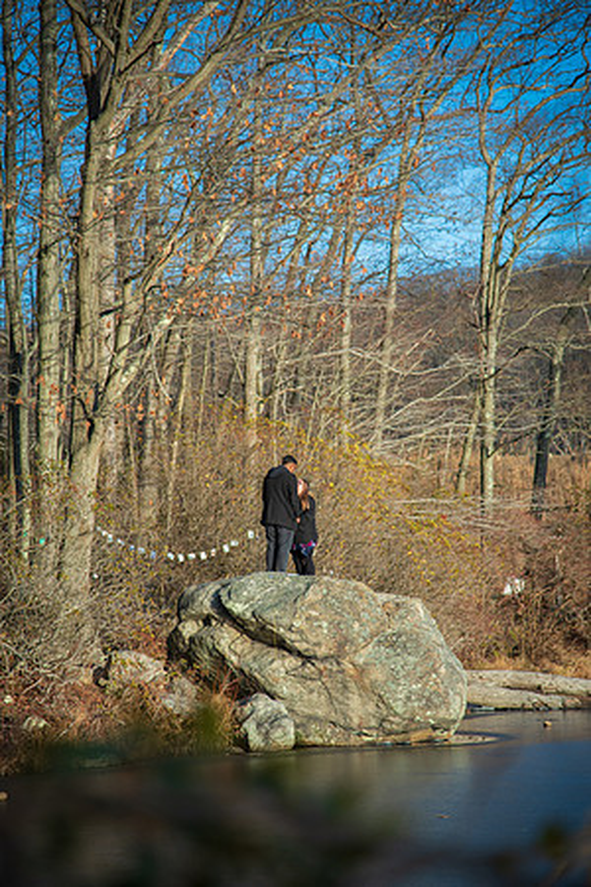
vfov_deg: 17.1
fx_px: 2955
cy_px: 444
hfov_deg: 11.4
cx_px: 296
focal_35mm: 120
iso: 100
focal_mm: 120
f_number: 4
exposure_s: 1/400
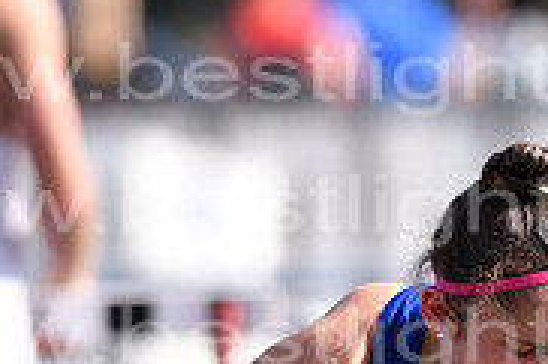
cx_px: 524
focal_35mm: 1435
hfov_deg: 1.4
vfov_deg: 1.0
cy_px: 540
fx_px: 21824
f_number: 4
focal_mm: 300
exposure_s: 1/4000
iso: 400
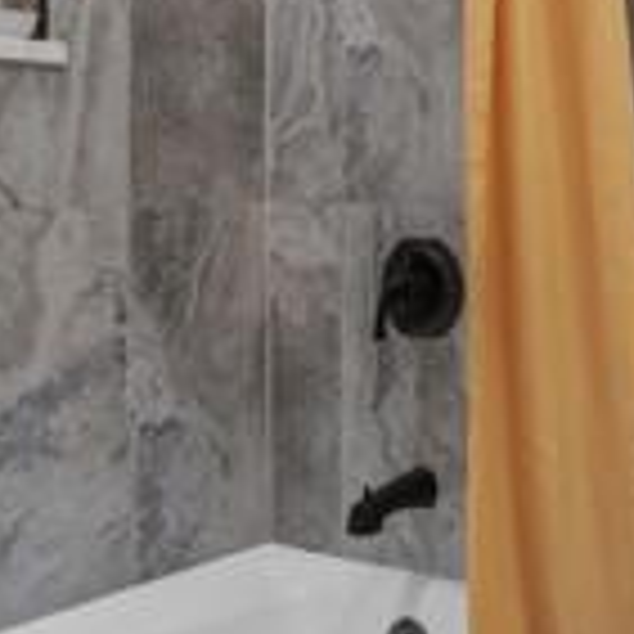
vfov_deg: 29.5
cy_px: 292
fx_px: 1202
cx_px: 647
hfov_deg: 27.7
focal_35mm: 58
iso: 1250
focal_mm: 16
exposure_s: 1/15
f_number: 7.1
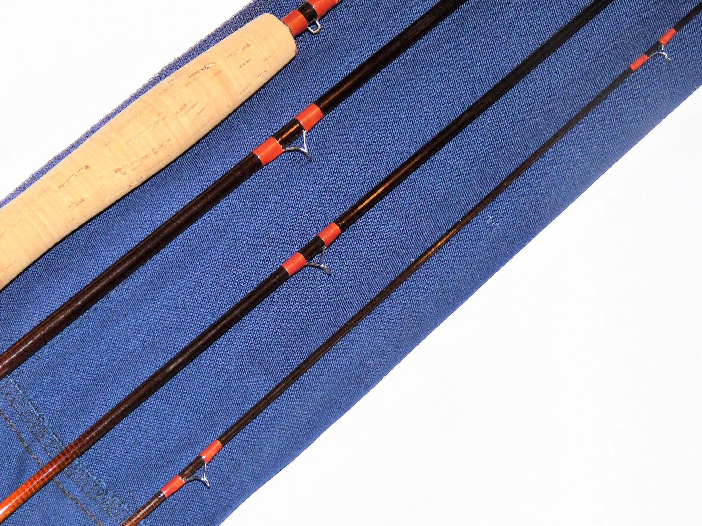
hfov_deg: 26.0
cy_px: 261
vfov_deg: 19.6
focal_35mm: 75
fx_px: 1521
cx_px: 308
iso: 100
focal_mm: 11.5
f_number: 3.4
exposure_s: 1/30
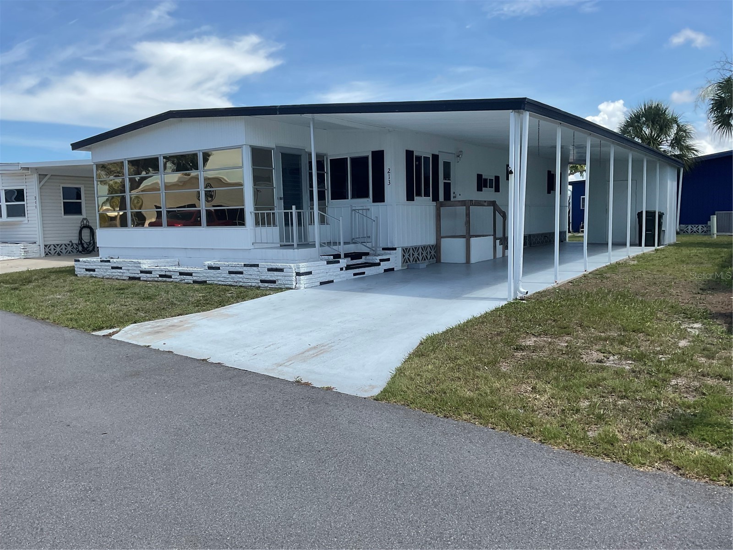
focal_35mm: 29
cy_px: 275
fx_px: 614
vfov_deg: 48.2
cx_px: 366
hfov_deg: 61.7
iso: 16
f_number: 1.8
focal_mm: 3
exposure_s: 1/1730
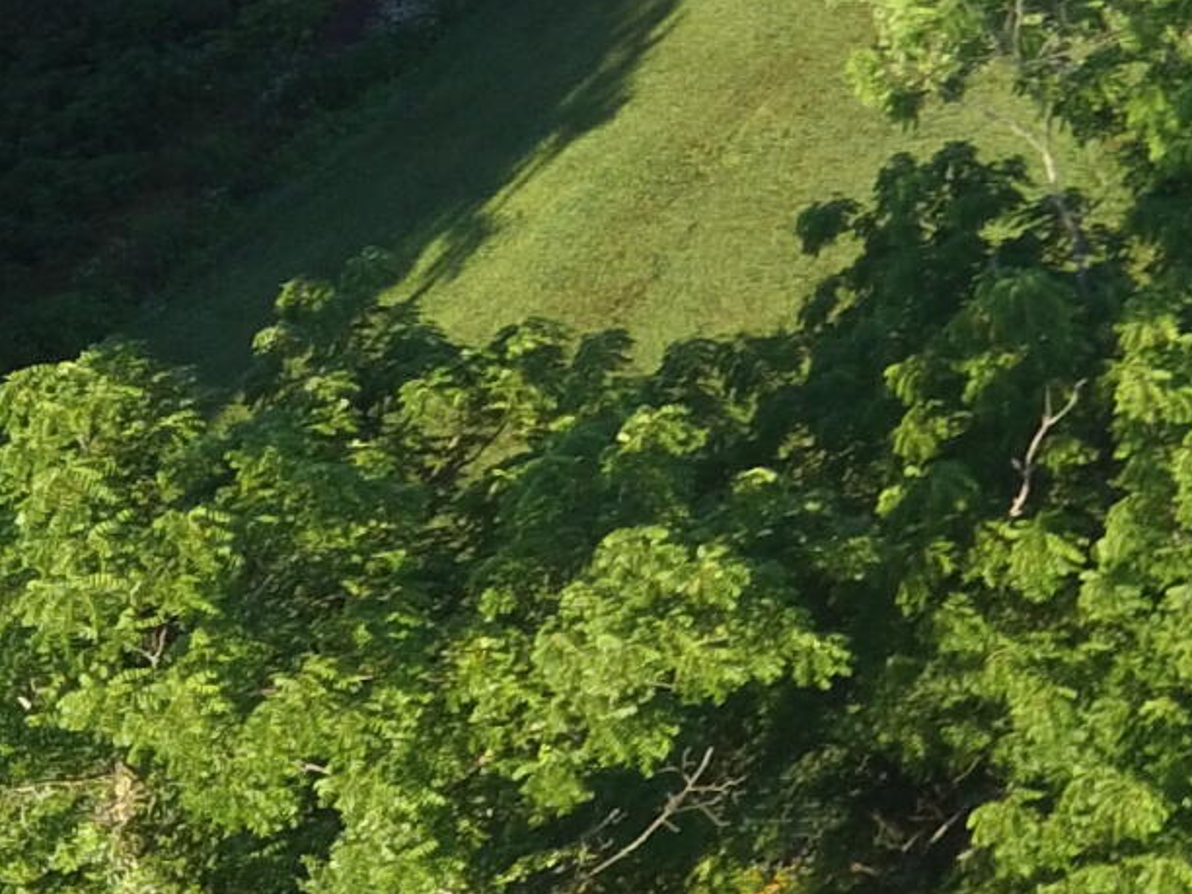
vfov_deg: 14.3
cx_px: 2795
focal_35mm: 98
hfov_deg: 14.2
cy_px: -384
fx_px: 3375
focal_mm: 3.61
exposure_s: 1/181
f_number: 2.8
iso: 100
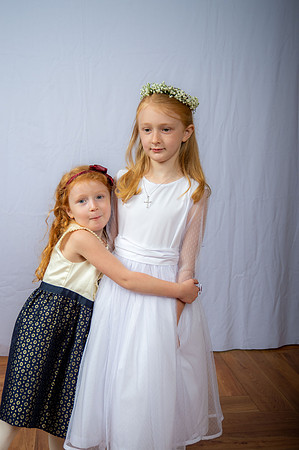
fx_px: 624
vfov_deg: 39.6
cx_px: 150
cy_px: 225
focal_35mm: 50
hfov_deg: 26.9
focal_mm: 50
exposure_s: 1/200
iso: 250
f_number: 6.3
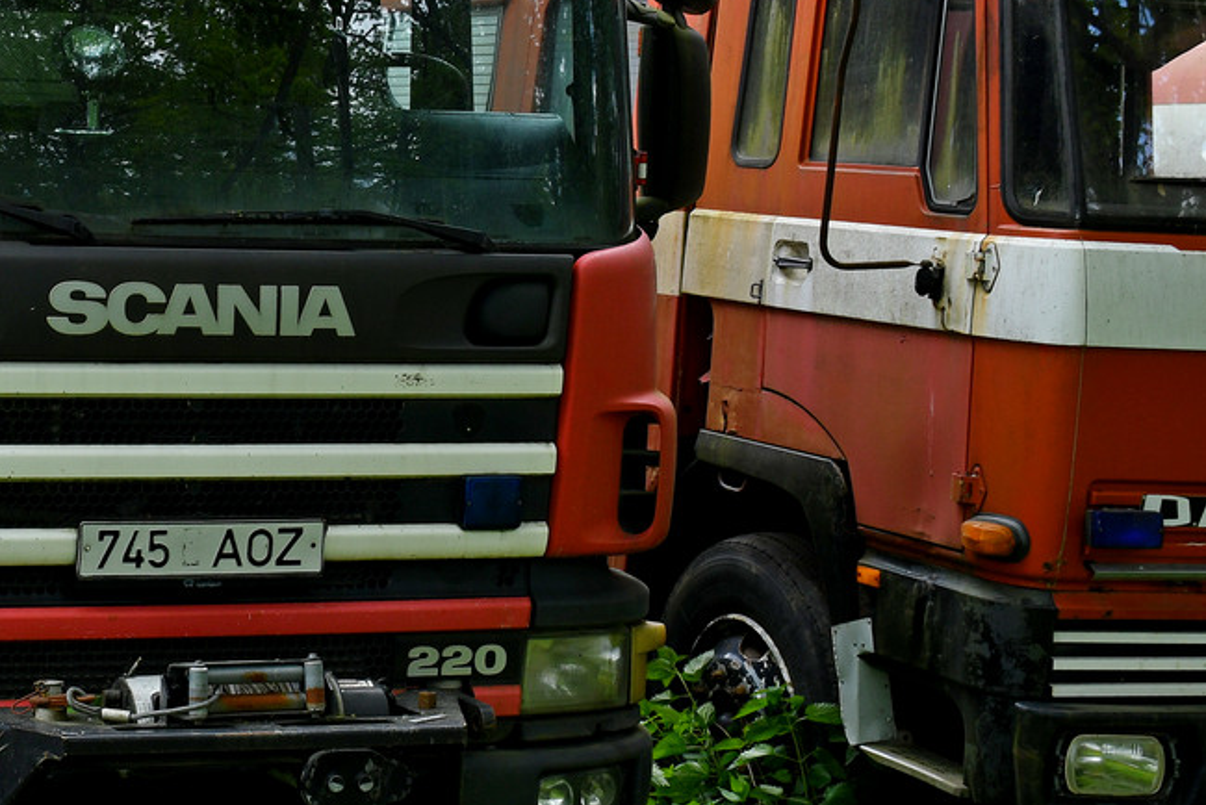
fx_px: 2681
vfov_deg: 17.0
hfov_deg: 24.4
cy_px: 242
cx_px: 48
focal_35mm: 80
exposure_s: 1/250
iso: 200
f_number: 6.3
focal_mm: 27
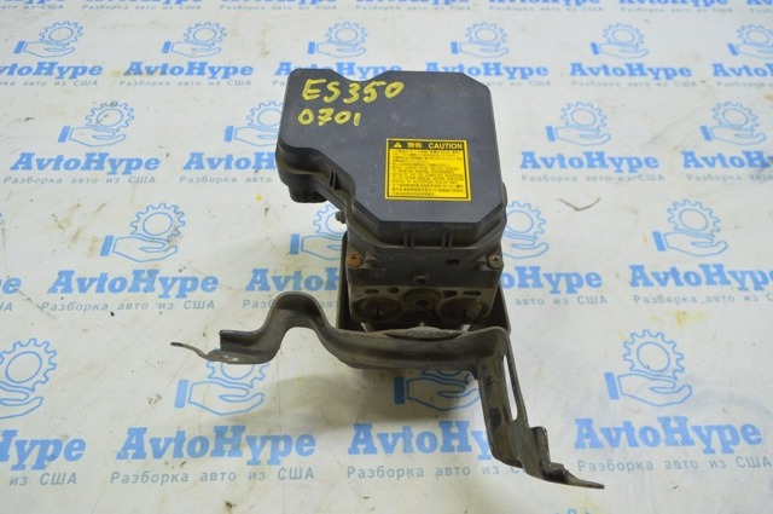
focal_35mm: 27
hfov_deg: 67.4
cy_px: 257
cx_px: 386
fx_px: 579
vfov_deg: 47.8
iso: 400
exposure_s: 1/20
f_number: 5.6
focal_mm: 18
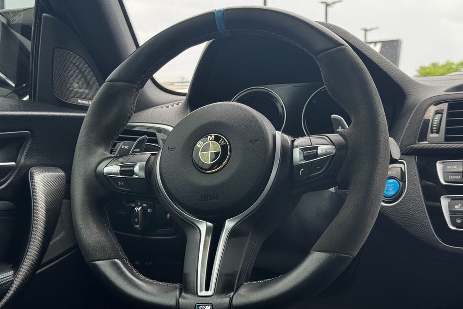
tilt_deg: -0.8
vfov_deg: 26.5
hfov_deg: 38.9
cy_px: 134
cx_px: 235
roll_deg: +0.8
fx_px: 656
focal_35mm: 51
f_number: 1.78
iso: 64
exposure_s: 1/278
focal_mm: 6.76
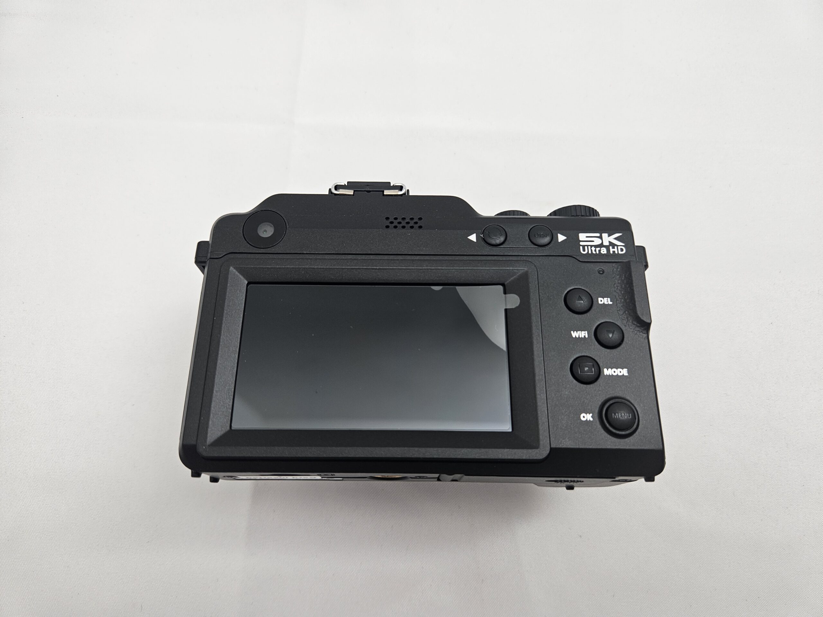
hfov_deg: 73.9
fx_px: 547
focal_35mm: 23
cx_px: 412
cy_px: 308
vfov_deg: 58.9
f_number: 1.8
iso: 25
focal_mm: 5.4
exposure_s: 1/125
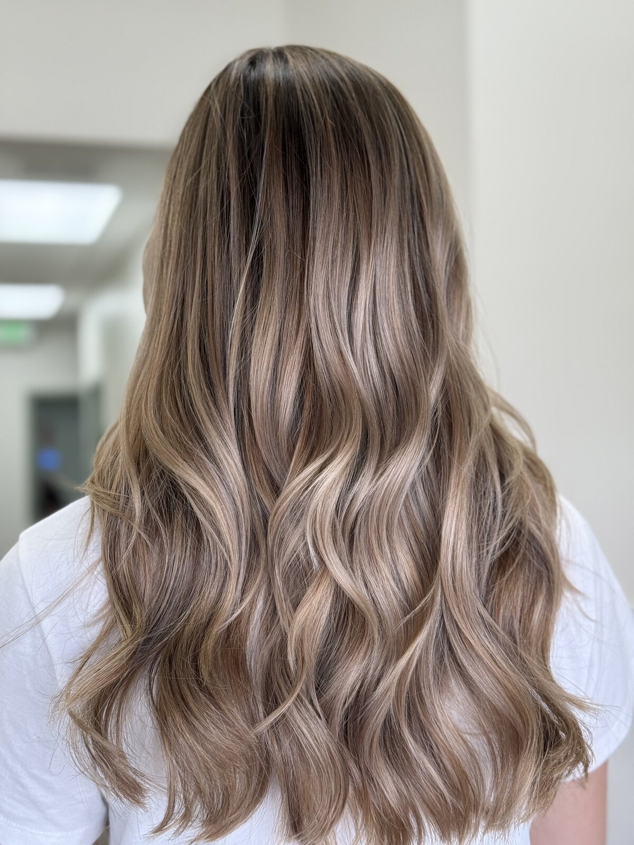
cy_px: 422
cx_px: 317
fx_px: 1172
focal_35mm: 48
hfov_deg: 30.3
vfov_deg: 39.7
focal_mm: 6.76
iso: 80
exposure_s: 1/120
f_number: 1.78
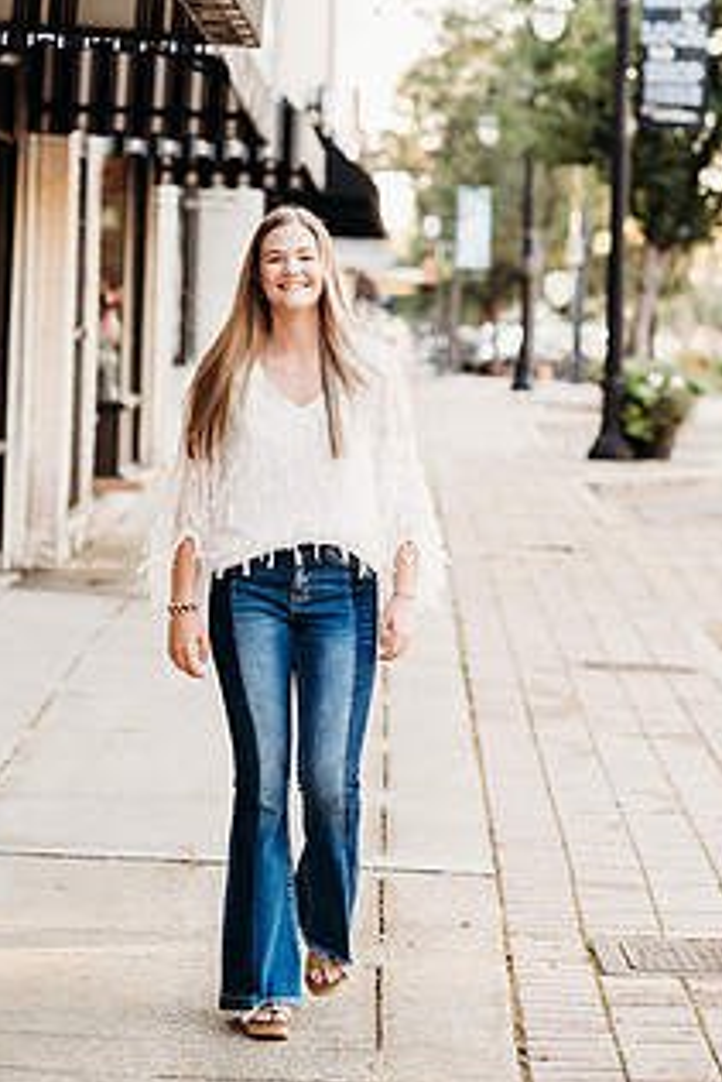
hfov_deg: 11.3
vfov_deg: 16.9
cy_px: 353
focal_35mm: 121
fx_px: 3636
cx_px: 308
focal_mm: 85
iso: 200
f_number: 2.8
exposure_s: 1/200
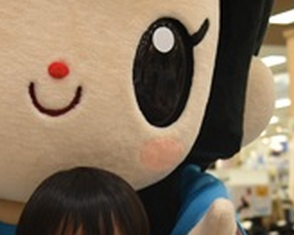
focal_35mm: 142
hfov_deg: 13.6
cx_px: 117
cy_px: 154
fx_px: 1235
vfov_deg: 10.9
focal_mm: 31
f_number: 4
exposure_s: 1/80
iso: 400
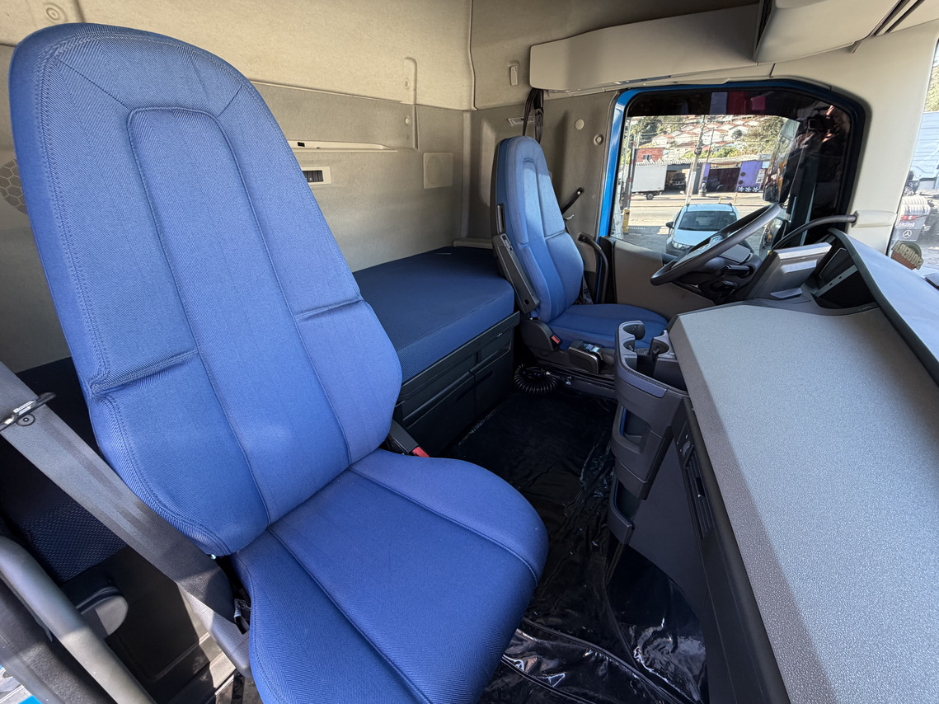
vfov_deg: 85.7
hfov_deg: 102.1
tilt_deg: -26.1
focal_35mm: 14
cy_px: 352
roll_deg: +3.7
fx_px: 380
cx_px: 470
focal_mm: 2.22
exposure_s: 1/121
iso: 320
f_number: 2.2
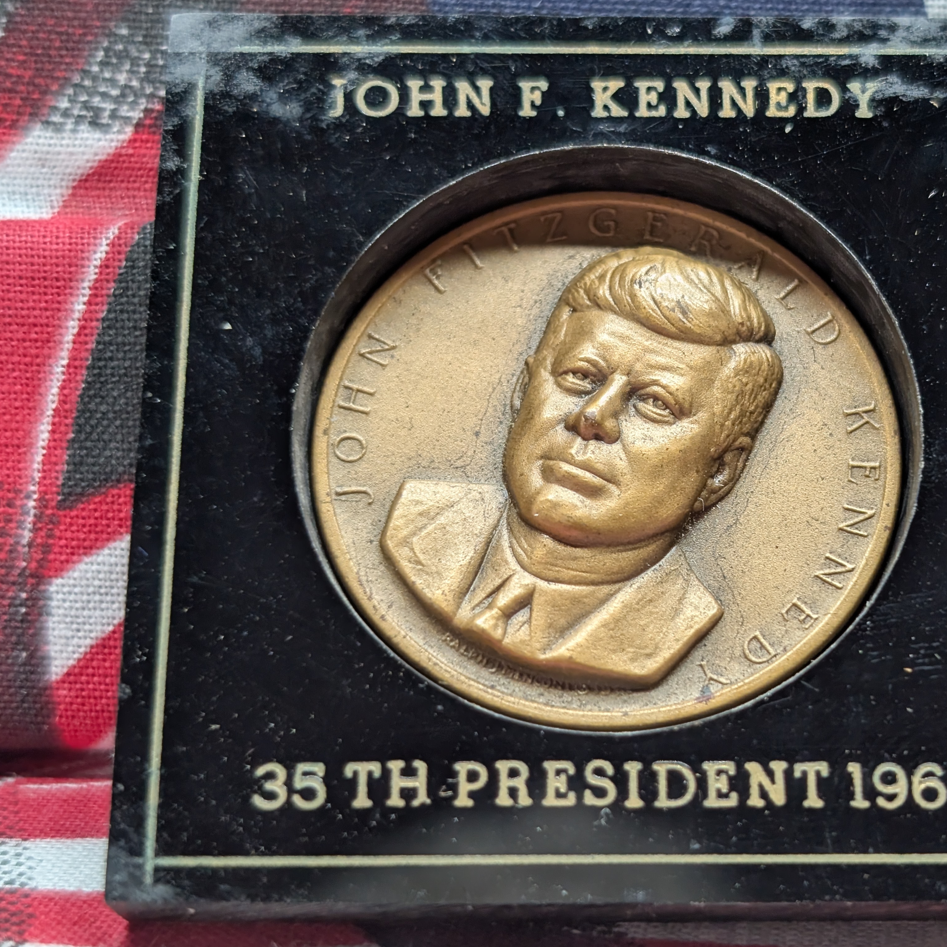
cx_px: 630
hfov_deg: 29.4
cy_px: 472
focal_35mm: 58
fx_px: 1795
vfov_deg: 29.6
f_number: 1.68
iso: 138
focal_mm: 6.9
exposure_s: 1/102
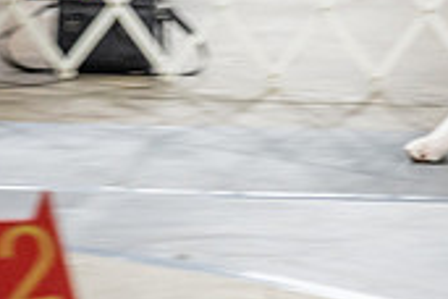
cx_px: 482
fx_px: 5985
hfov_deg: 4.3
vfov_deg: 2.9
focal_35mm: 481
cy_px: -159
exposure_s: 1/160
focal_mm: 142
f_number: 2.8
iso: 2500
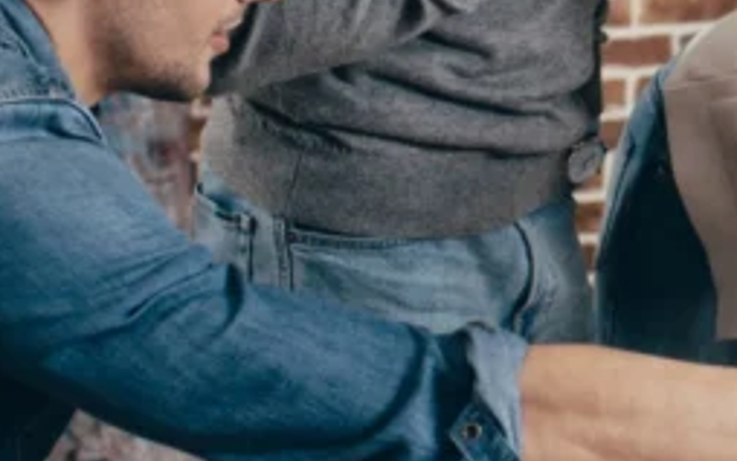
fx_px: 2894
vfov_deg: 9.0
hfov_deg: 14.2
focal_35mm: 144
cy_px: -20
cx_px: 815
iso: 250
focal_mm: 35
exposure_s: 1/200
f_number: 3.2
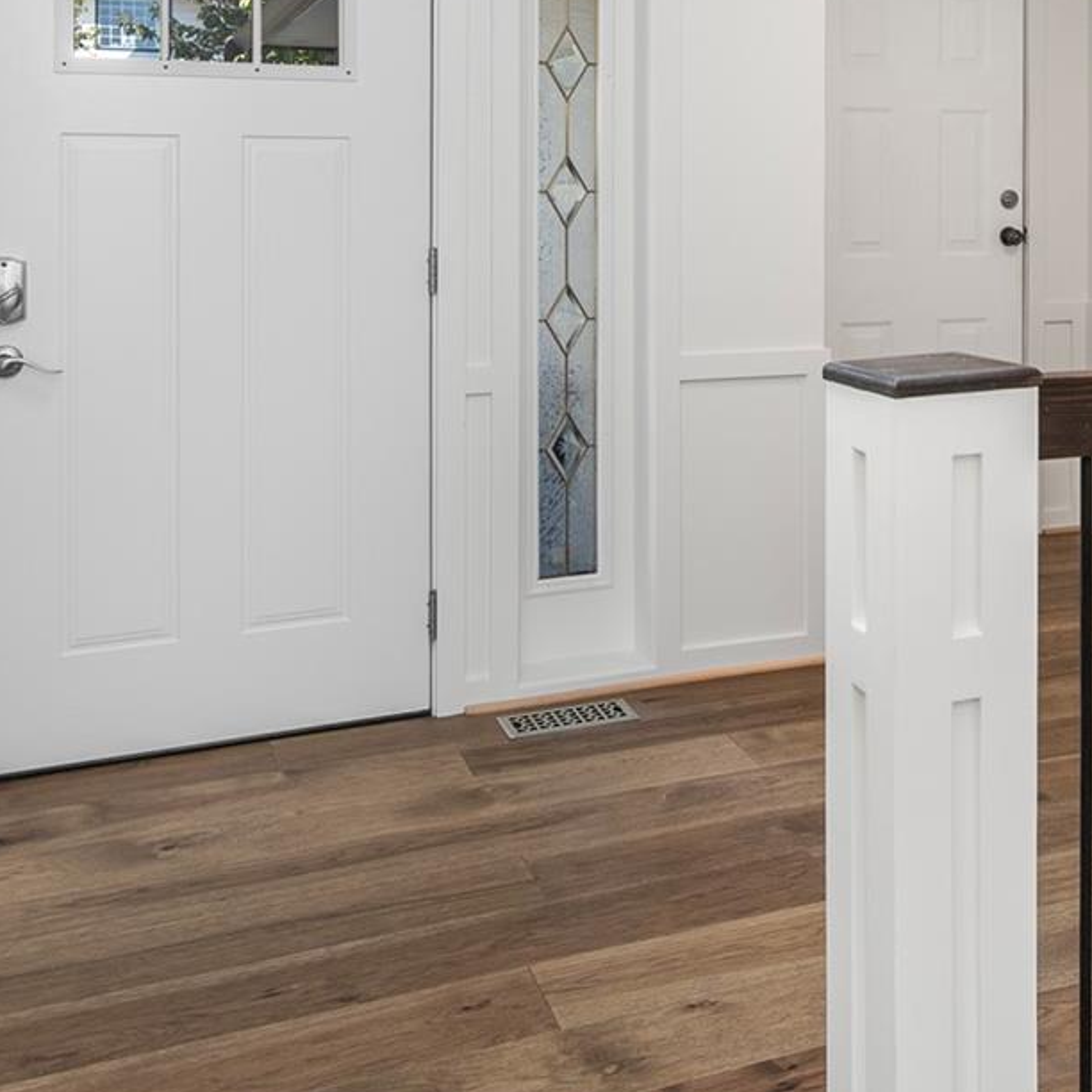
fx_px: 1428
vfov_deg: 39.8
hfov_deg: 40.9
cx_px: 794
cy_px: 184
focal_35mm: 40
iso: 200
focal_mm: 12
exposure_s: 1/8
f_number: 8
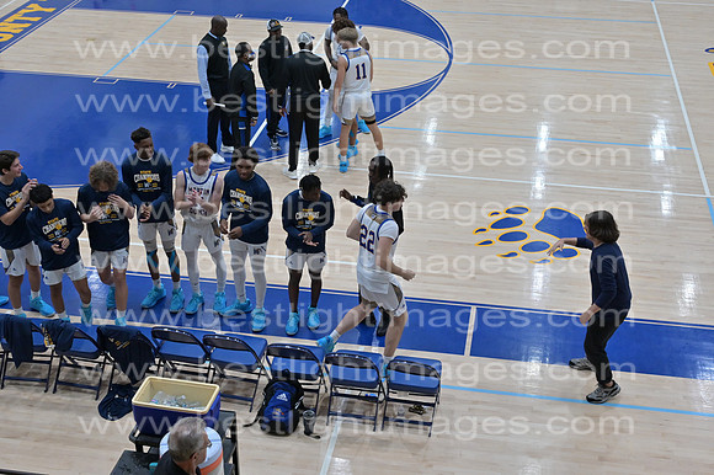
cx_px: 357
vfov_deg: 27.0
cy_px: 238
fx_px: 991
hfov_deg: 39.6
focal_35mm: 50
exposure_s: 1/400
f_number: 4
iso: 3200
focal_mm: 50
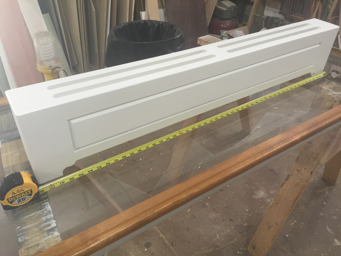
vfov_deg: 48.2
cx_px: 170
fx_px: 286
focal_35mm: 29
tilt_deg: -36.8
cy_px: 128
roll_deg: -1.7
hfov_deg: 61.7
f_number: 2.2
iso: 64
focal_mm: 4.15
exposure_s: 1/30
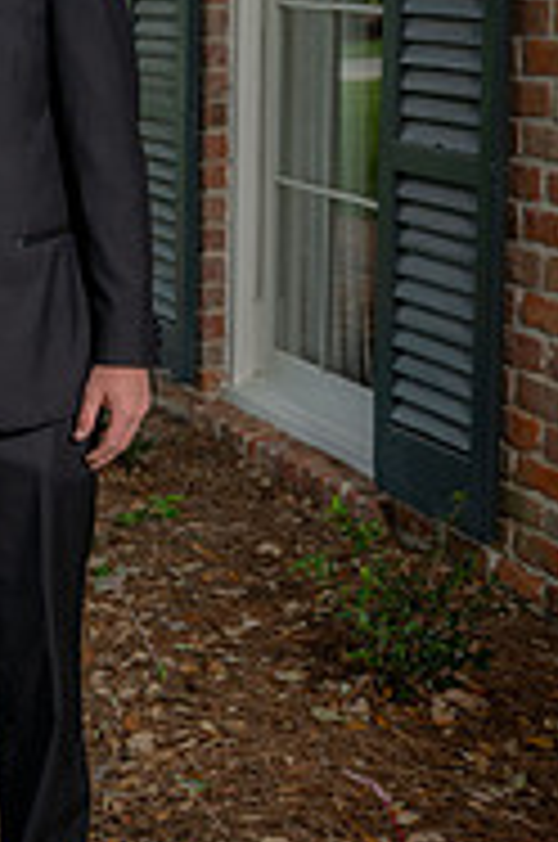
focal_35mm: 94
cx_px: -94
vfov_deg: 21.6
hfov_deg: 14.1
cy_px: 266
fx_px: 2193
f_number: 5.6
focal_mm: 39
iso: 100
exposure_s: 1/160
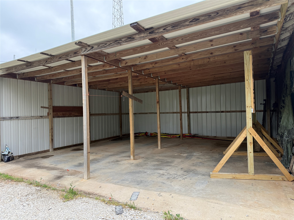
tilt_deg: +0.7
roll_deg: +2.9
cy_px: 110
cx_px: 147
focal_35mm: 24
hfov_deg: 71.6
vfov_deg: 56.8
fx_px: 204
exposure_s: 1/943
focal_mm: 6.76
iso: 100
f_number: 1.78
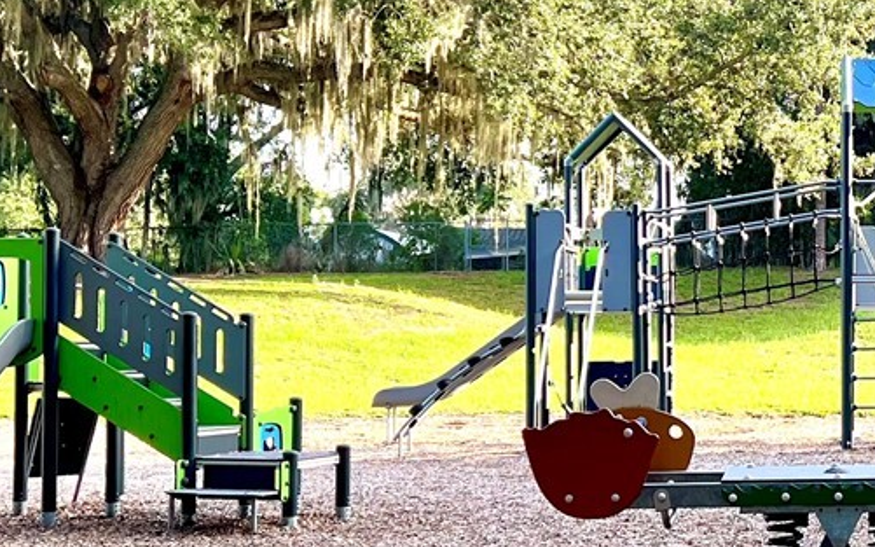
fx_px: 2098
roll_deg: +0.7
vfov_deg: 14.8
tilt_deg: +1.5
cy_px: 253
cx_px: 847
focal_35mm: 88
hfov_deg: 22.7
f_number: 1.5
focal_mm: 5.7
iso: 50
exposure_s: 1/678
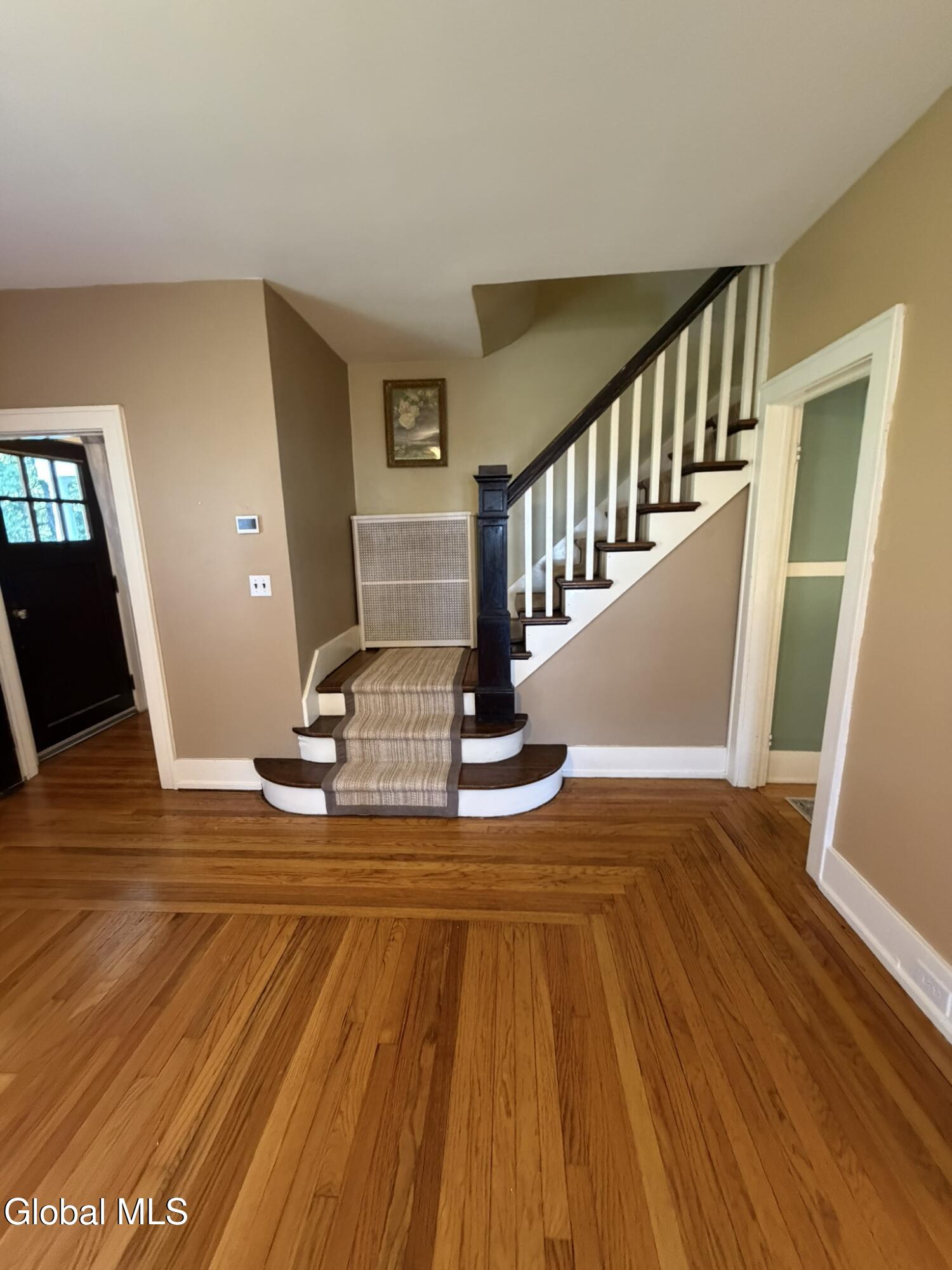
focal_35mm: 14
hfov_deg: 85.7
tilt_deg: -11.0
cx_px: 476
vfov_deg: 102.1
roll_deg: +2.4
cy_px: 635
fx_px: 513
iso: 640
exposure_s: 1/60
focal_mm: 2.22
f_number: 2.2
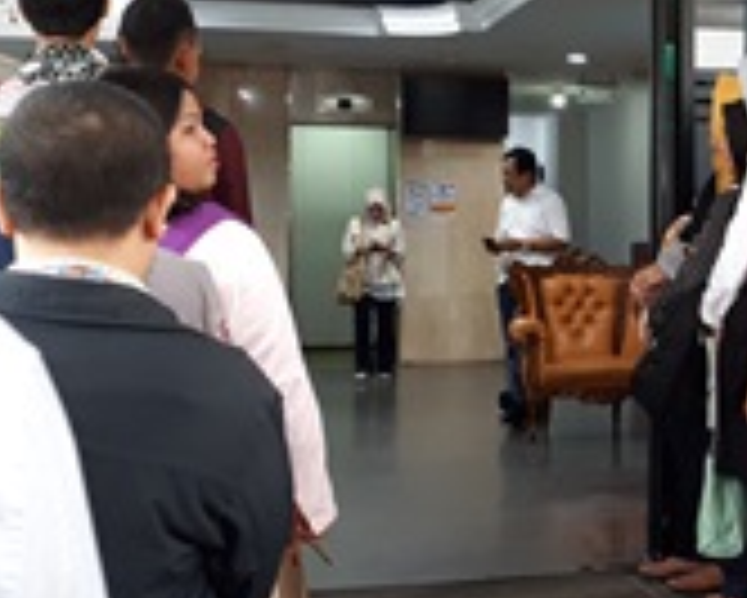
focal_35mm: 74
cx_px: 749
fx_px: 1637
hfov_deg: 24.5
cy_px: 279
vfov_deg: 20.7
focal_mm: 3.6
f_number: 1.9
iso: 160
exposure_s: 1/20
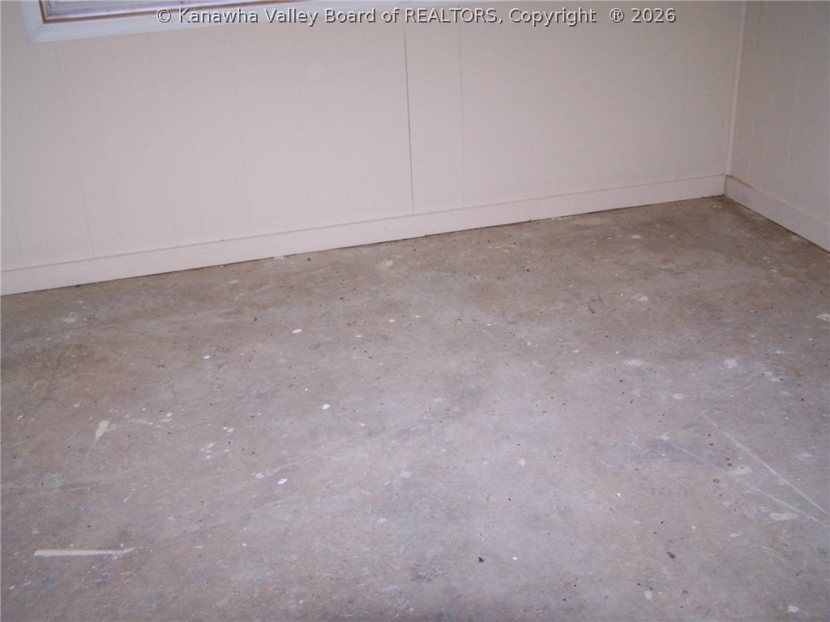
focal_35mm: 38
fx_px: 911
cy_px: 311
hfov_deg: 49.0
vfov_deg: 37.7
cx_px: 415
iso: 140
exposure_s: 1/60
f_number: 2.8
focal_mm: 6.3
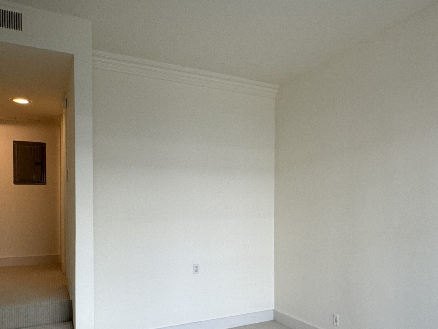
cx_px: 320
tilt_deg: -1.0
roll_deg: -0.6
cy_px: 208
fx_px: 405
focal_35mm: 32
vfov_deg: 43.8
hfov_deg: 54.6
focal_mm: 2.22
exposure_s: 1/120
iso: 100
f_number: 2.2
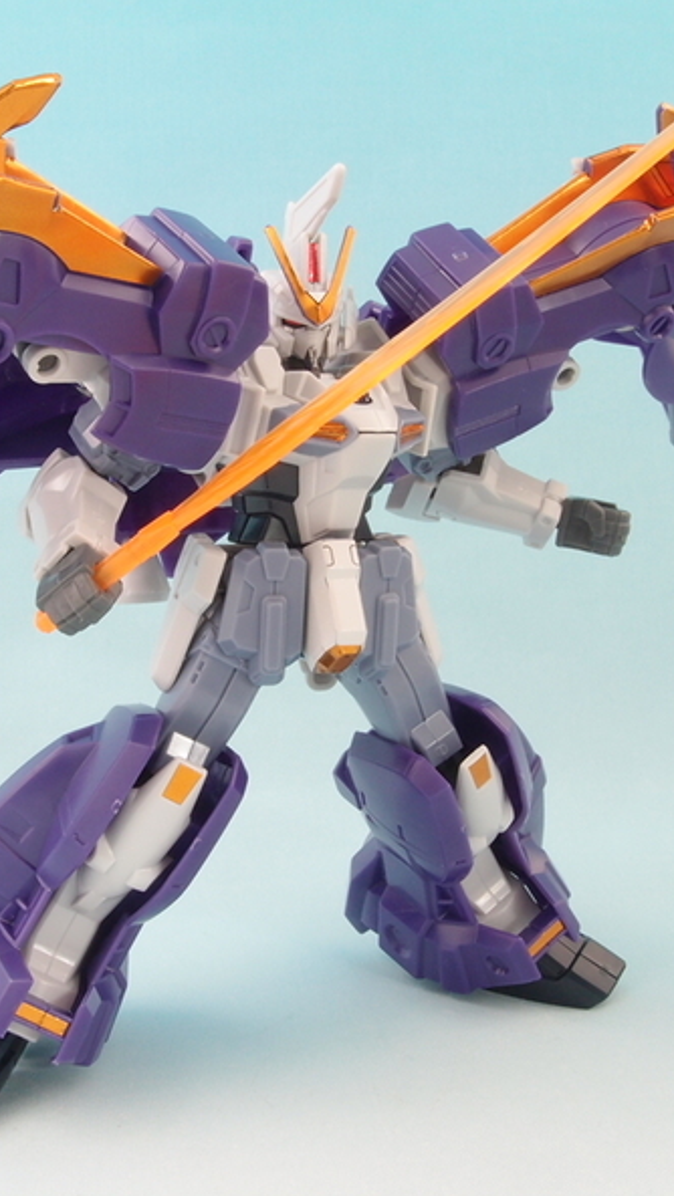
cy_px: 593
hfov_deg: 25.3
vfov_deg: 43.7
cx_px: 228
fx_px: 1492
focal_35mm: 47
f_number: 8
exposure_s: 1.3
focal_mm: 6.87
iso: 100
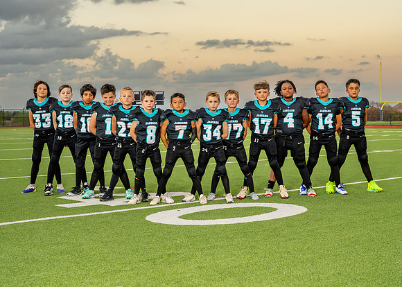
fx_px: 741
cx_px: 207
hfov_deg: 30.4
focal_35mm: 65
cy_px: 138
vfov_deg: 21.9
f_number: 4
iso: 800
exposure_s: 1/400
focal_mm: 50
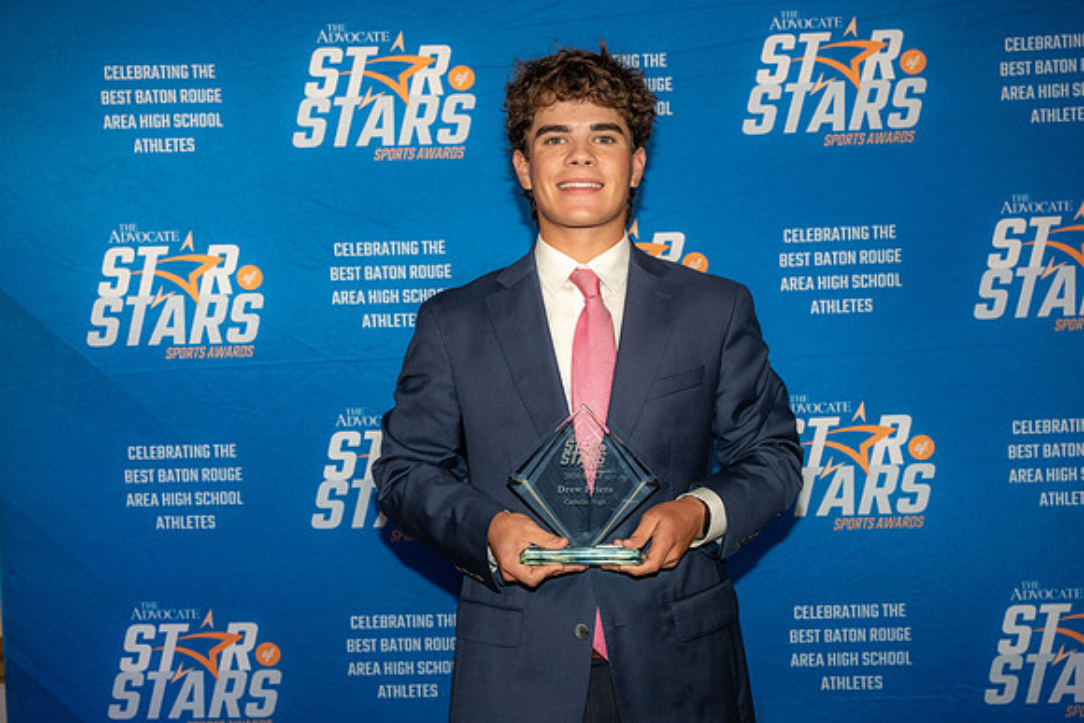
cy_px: 362
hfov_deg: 36.2
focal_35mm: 55
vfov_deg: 24.6
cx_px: 542
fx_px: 1656
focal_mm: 55
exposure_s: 1/100
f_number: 5.6
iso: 320
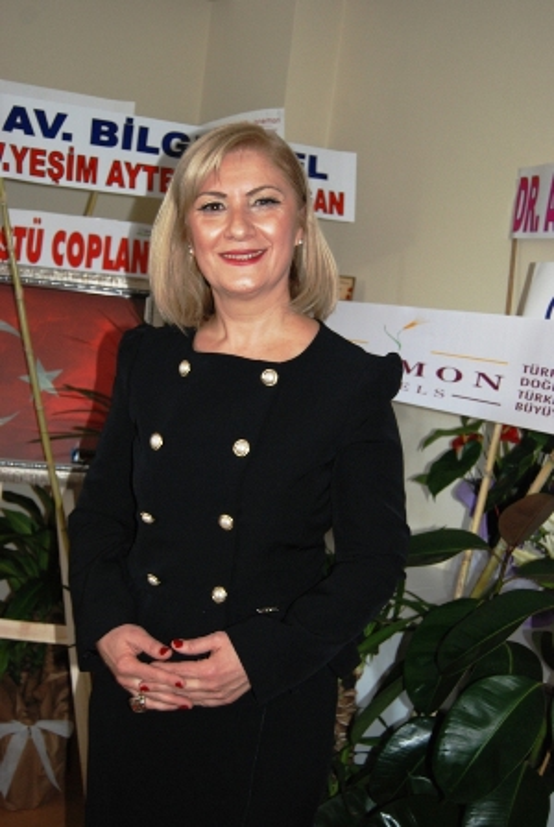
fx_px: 1035
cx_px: 277
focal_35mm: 45
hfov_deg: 30.0
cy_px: 414
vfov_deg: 43.6
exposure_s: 1/60
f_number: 4.2
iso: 400
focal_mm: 30
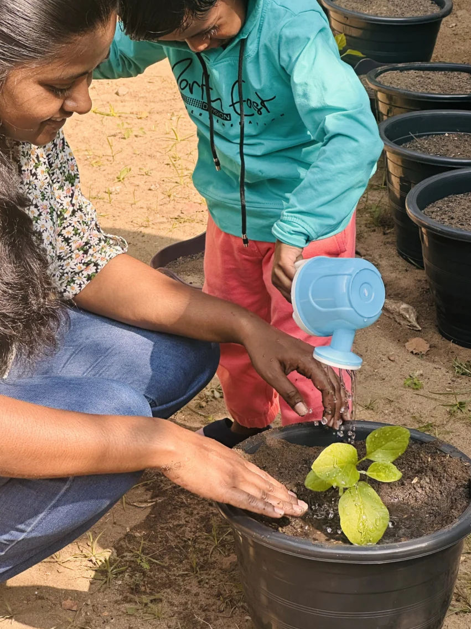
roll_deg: +0.6
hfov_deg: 15.5
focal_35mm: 95
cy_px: 264
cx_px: 189
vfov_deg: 20.6
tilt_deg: -22.9
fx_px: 1724
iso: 32
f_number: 2.8
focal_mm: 9
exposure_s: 1/193
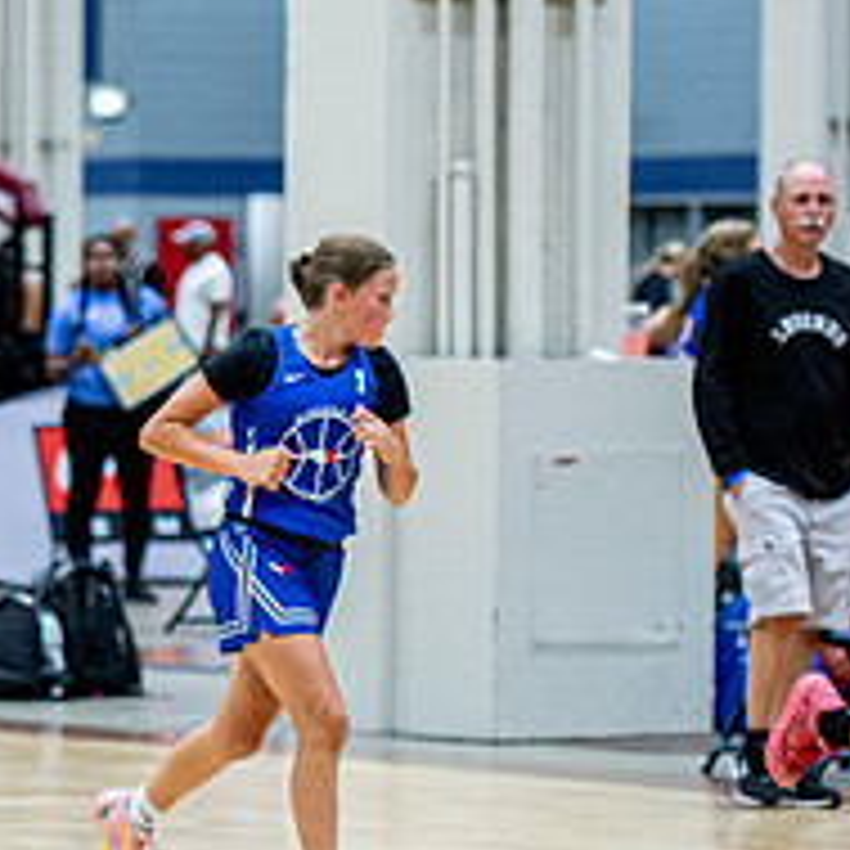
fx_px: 8112
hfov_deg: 5.9
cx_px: -401
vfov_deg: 6.0
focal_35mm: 292
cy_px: 624
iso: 2000
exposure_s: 1/500
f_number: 2.8
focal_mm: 95
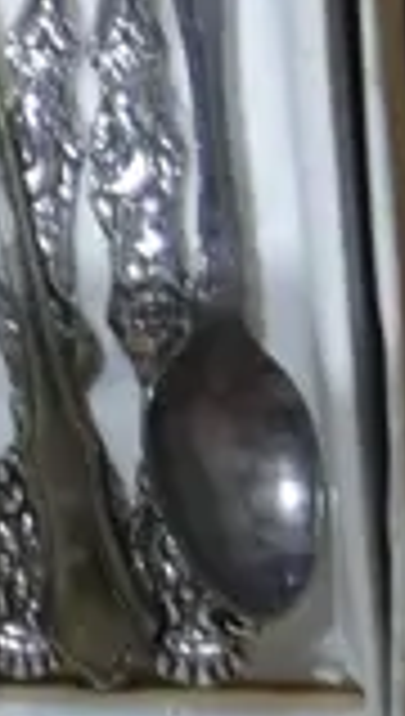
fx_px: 4788
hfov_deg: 4.6
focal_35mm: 252
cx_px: -968
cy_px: -813
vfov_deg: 8.1
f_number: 4
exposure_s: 1/100
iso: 200
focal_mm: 18
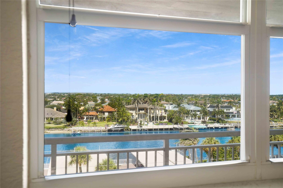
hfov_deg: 54.4
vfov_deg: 37.8
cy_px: 94
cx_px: 142
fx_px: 275
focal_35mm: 35
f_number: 6.3
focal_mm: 35
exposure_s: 1/200
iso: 250
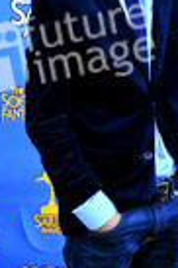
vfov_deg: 16.7
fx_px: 914
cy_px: 149
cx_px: 112
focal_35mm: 123
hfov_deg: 11.1
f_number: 4
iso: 800
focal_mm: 42
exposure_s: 1/500
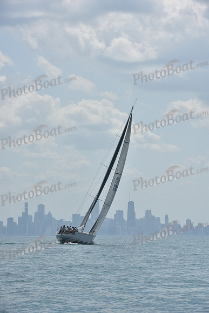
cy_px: 156
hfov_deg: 9.8
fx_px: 1218
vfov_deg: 14.7
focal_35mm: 140
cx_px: 104
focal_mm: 140
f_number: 10
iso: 250
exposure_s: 1/1250
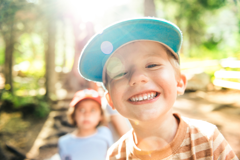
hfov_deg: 69.4
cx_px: 120
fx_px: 173
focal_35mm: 26
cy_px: 80
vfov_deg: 49.6
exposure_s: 1/40
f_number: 2.8
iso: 100
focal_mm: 26
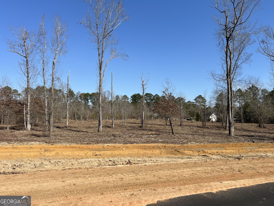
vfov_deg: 53.1
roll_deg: +3.0
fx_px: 206
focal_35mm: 26
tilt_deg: +2.3
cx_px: 137
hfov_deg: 67.3
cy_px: 103
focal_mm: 5.7
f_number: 1.5
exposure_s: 1/4630
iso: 50
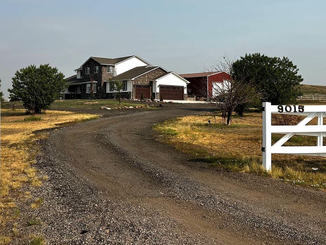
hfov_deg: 41.8
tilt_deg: +6.2
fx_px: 424
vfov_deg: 31.6
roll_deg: -0.3
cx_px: 123
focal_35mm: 45
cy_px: 58
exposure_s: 1/7463
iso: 50
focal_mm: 5.7
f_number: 1.5
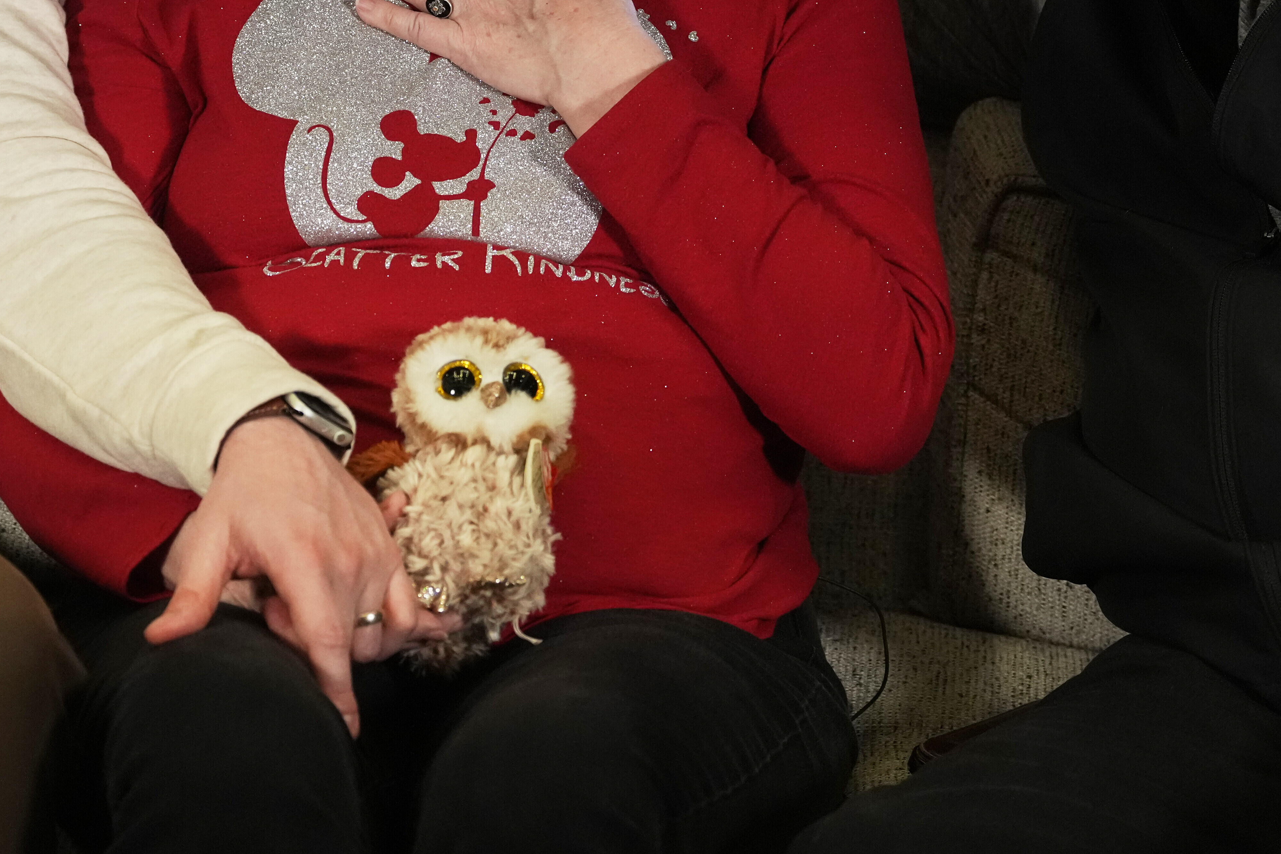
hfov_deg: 10.5
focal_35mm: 196
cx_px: 455
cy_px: 40
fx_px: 6974
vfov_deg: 7.0
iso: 3200
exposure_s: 1/640
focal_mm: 91
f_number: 3.2
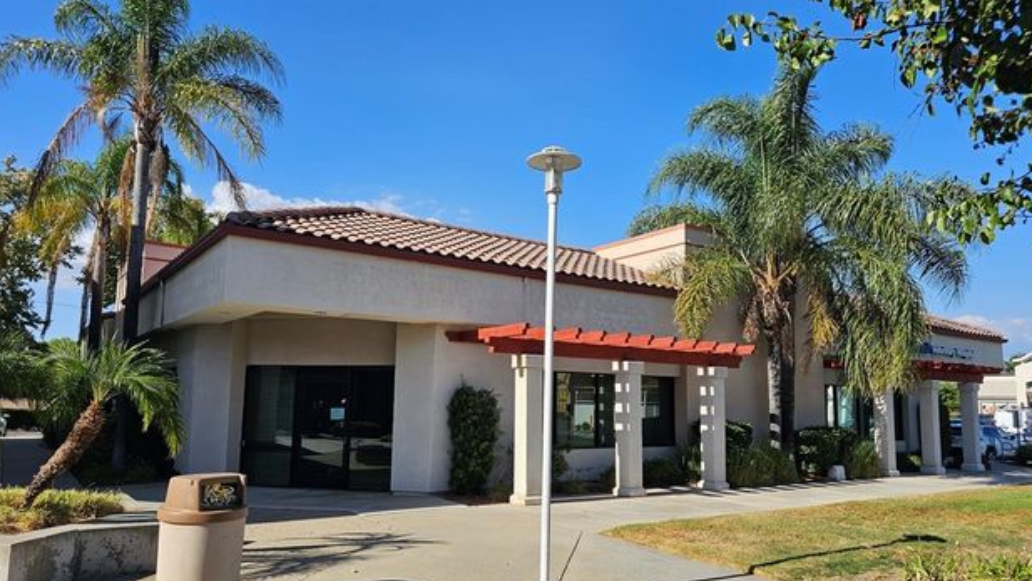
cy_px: 320
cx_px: 513
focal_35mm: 26
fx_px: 711
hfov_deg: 71.9
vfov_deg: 44.3
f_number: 1.7
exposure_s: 1/777
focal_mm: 6.3
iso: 10
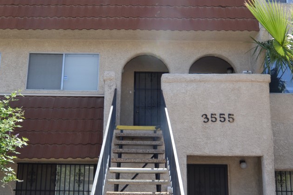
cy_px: 126
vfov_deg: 33.9
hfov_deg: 49.5
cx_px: 132
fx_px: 317
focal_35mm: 39
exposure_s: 1/160
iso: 100
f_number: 6.3
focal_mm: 10
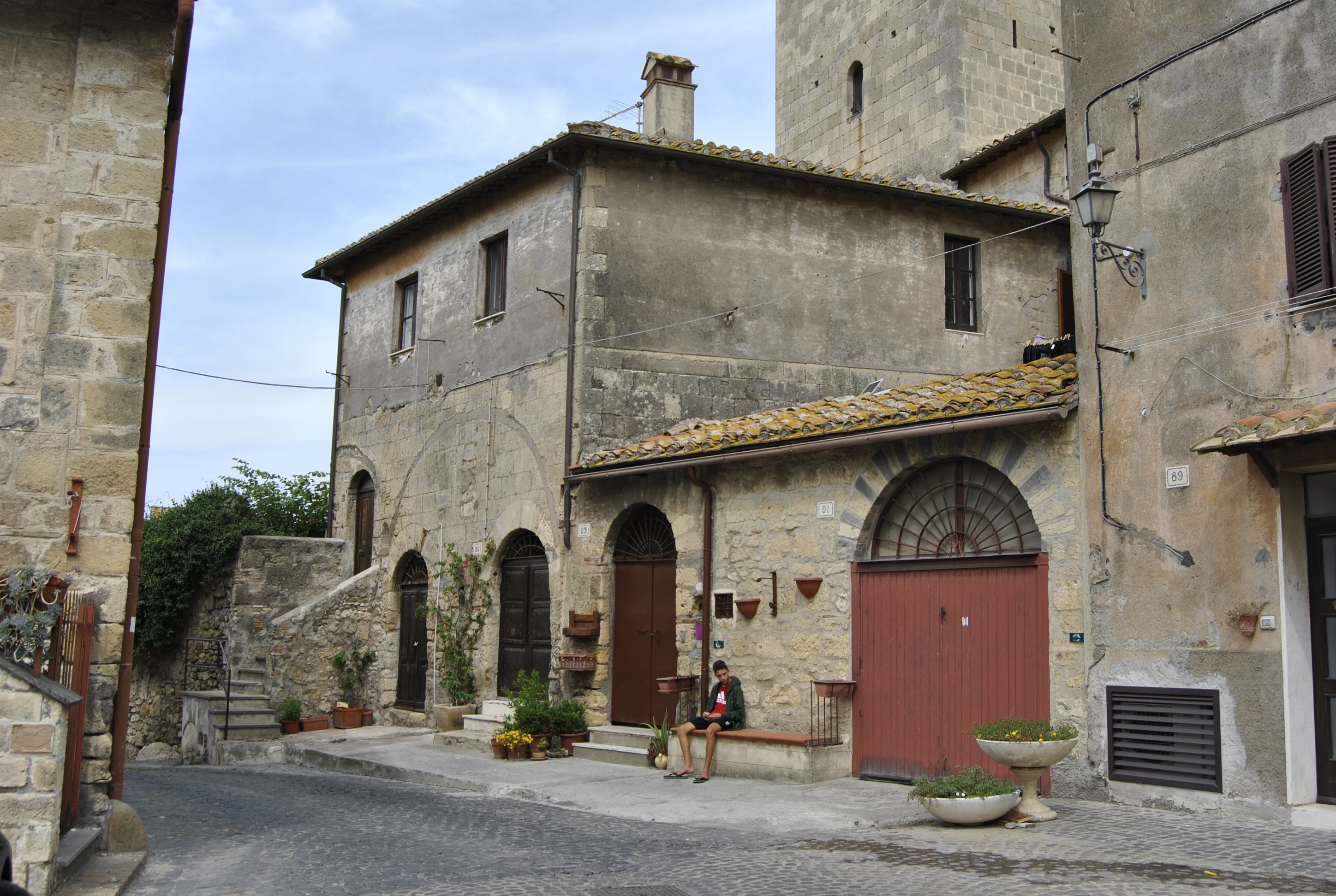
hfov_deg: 57.1
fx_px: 1227
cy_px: 448
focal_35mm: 33
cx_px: 668
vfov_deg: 40.1
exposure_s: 1/200
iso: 100
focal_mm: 22
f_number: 7.1
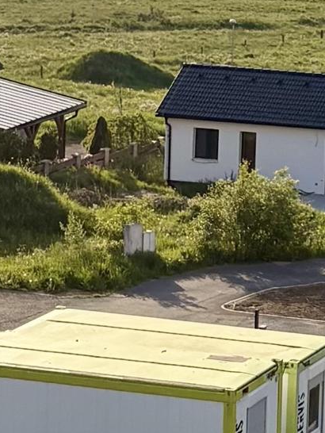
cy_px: -358
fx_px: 2439
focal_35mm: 195
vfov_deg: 9.6
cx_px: 363
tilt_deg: +2.5
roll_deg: -1.3
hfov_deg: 7.6
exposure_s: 1/2364
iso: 64
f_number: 1.6
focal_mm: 5.96
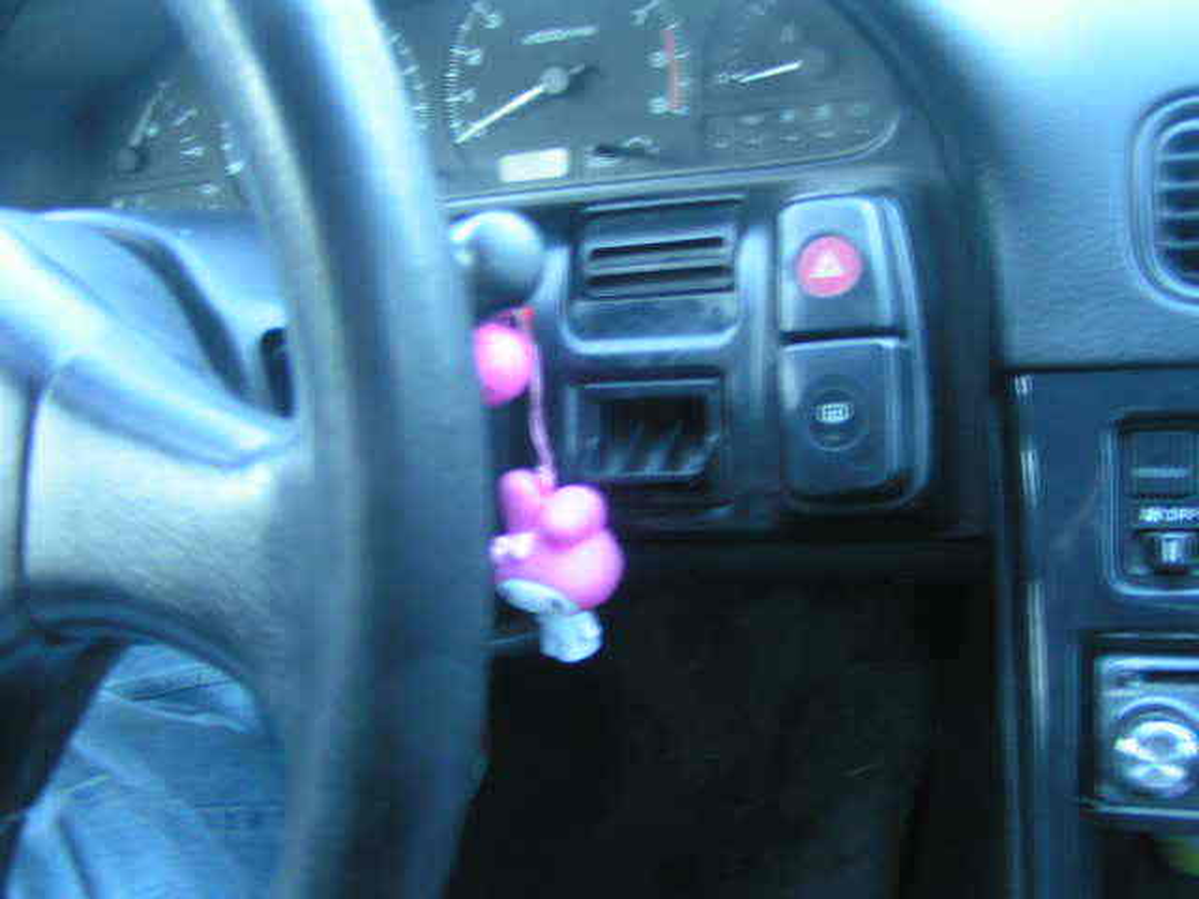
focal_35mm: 38
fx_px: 1316
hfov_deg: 49.0
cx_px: 600
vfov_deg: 37.7
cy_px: 450
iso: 200
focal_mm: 5.8
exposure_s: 1/2
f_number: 2.8
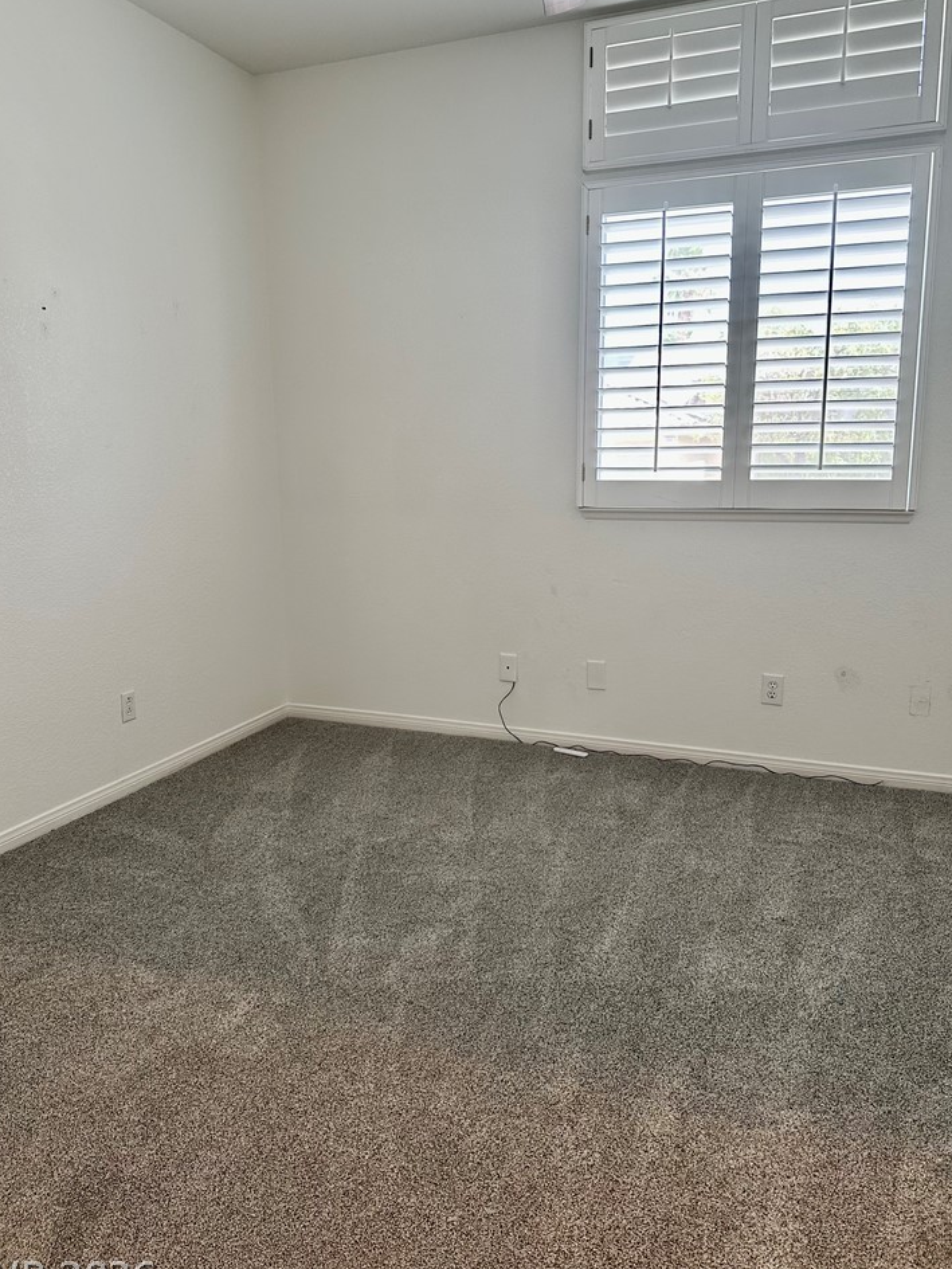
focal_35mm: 26
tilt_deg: -10.2
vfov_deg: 67.3
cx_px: 478
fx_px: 953
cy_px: 619
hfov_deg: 53.1
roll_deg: +0.0
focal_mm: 6.86
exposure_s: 1/60
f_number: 1.78
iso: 160
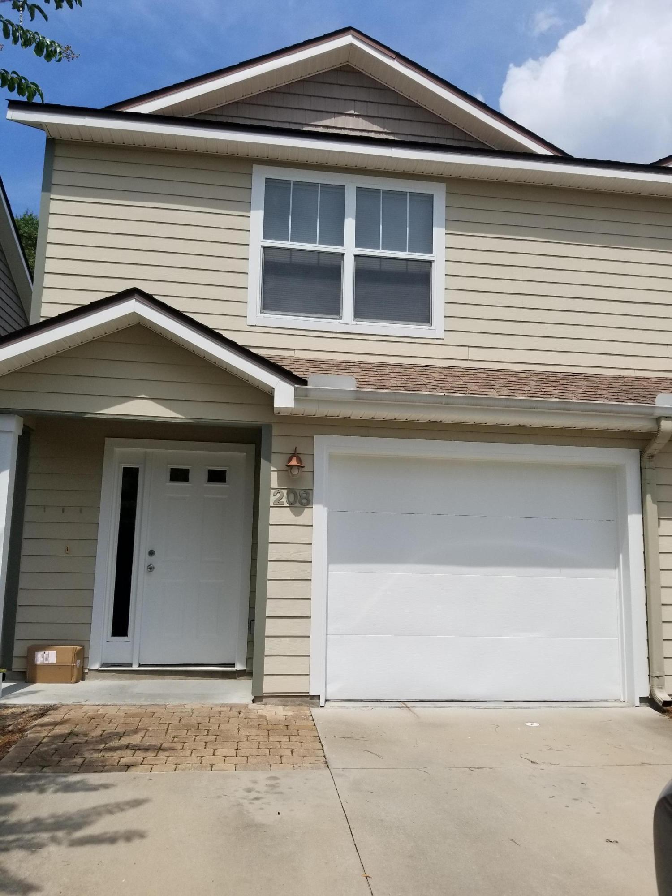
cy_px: 448
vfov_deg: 67.3
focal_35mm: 26
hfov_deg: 53.1
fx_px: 673
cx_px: 336
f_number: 1.7
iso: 50
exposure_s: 1/4208
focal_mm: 4.25
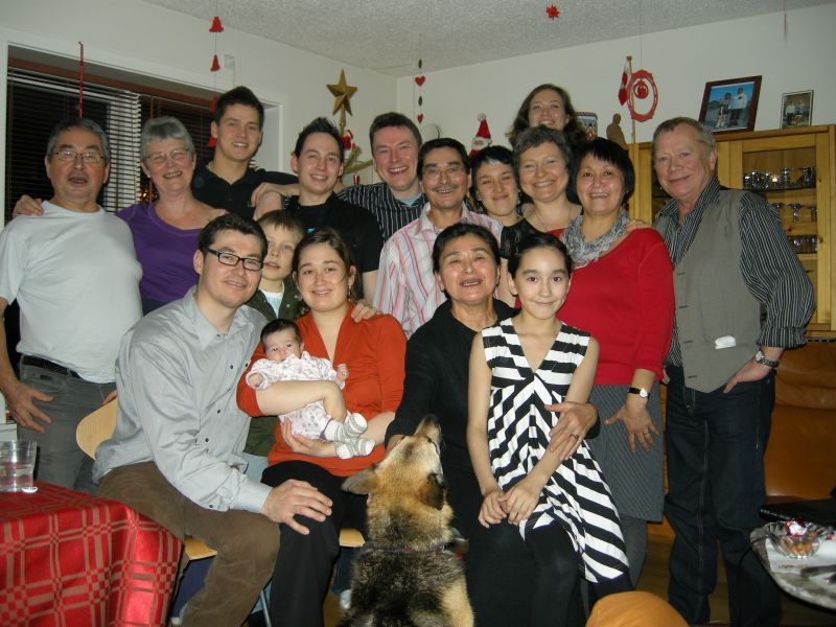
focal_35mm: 35
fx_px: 845
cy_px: 314
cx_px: 418
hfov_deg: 52.6
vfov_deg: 40.7
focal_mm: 7.5
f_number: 2.7
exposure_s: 1/60
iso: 89
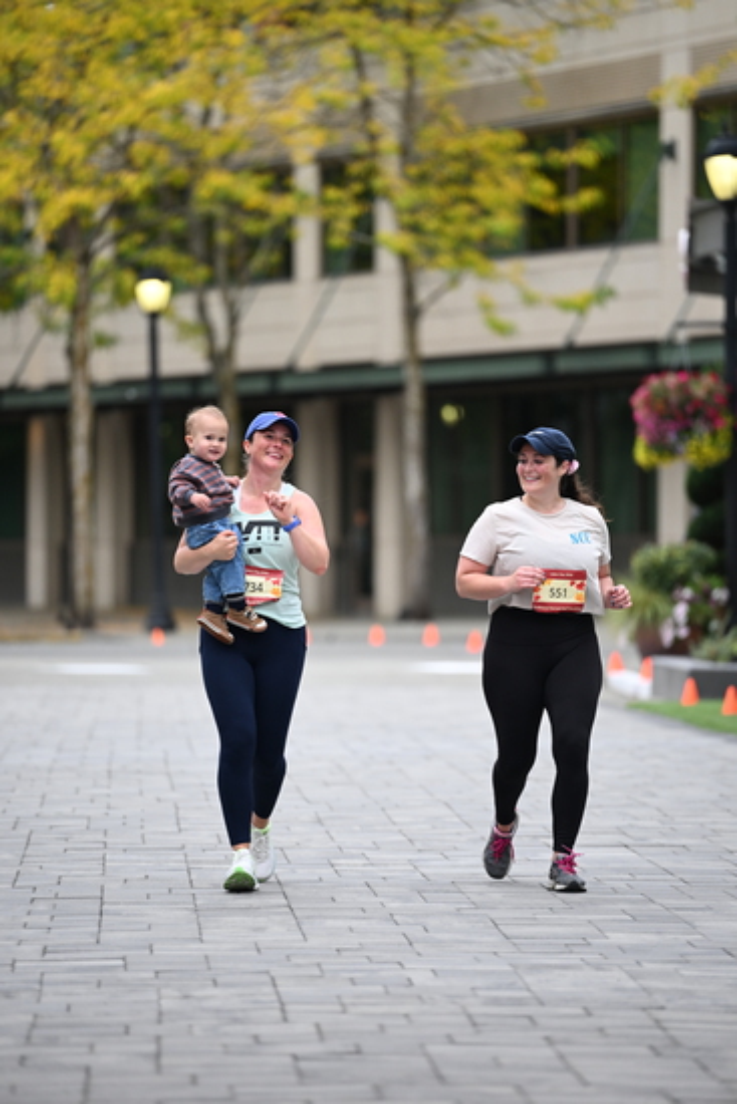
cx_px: 368
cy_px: 552
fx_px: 6137
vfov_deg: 10.3
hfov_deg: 6.9
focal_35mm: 200
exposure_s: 1/1600
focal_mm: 200
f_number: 2.8
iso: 640
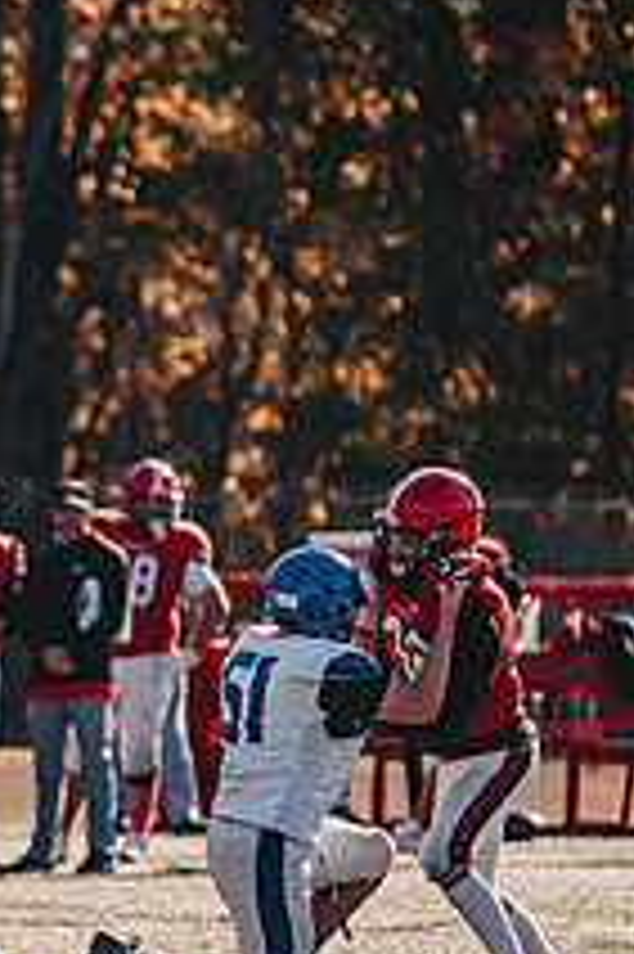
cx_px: -504
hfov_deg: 2.5
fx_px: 14499
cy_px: 664
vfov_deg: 3.8
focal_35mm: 548
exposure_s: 1/2500
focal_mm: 200
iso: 250
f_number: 3.2
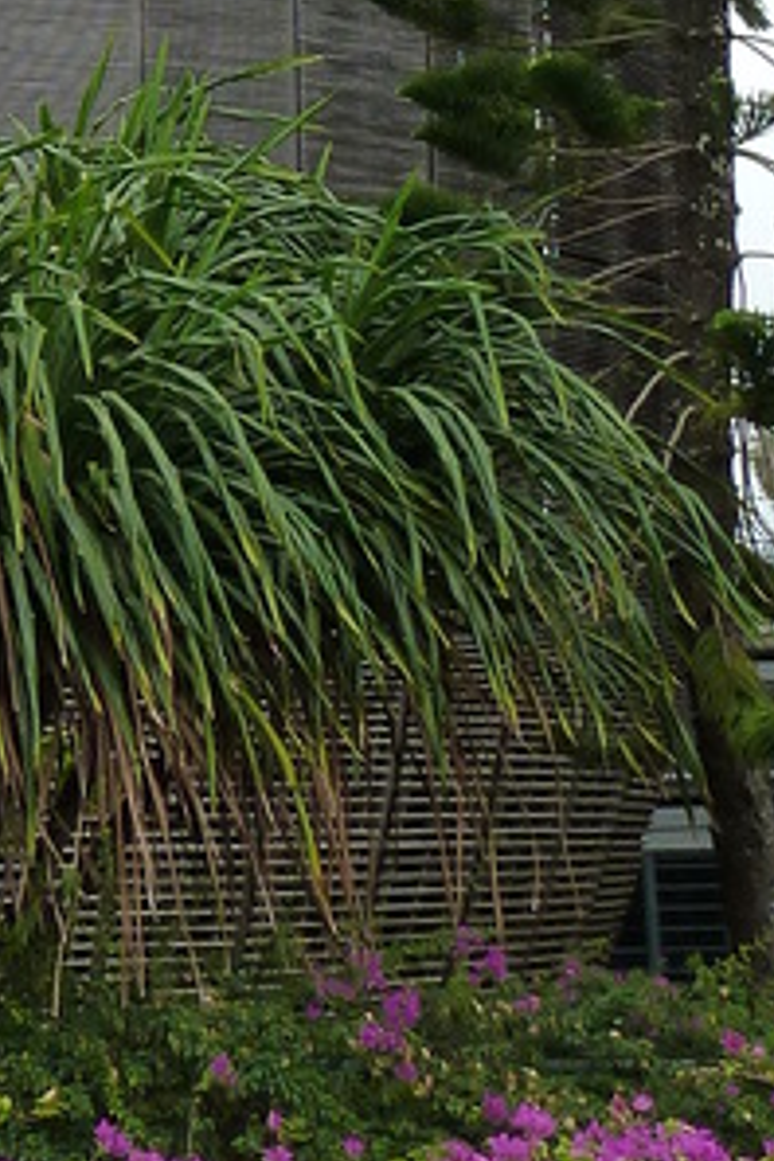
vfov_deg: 18.8
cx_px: -223
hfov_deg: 12.6
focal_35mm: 105
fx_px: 3386
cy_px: -47
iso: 125
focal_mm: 4.1
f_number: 4
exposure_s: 1/125
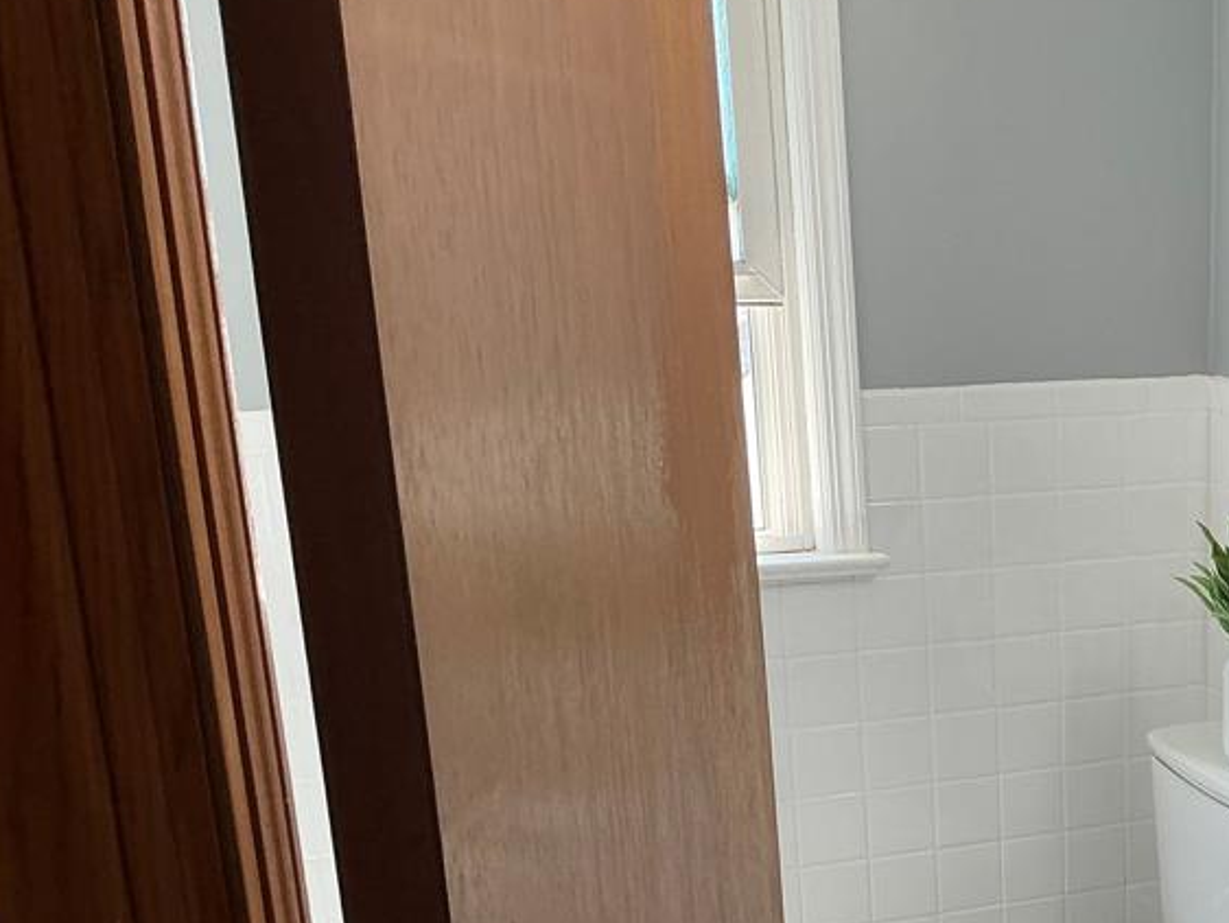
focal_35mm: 51
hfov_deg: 35.3
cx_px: 1100
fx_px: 1811
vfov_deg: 27.7
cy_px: 807
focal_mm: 3
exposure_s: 1/60
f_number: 1.8
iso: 40
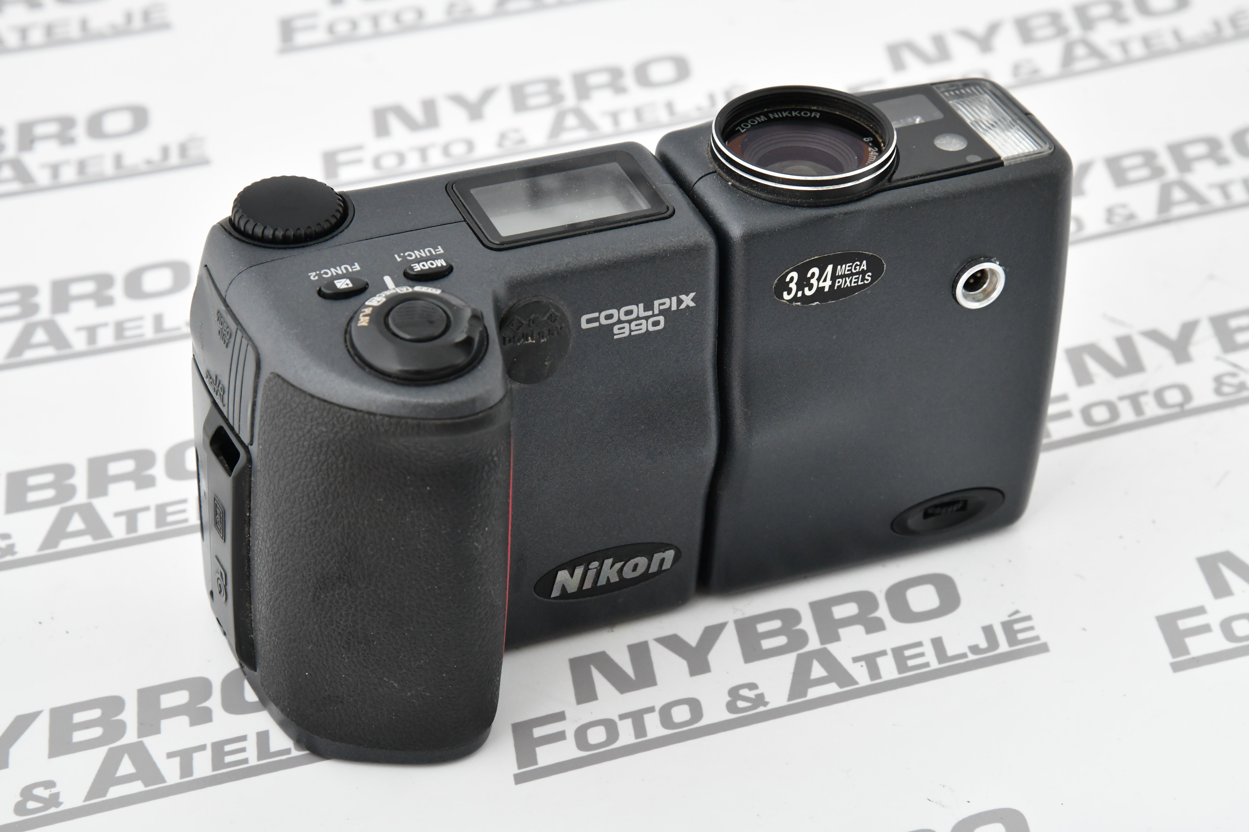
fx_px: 4163
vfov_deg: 11.4
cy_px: 416
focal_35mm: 120
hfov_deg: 17.1
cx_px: 624
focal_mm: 120
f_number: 14
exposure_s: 1/160
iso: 3200
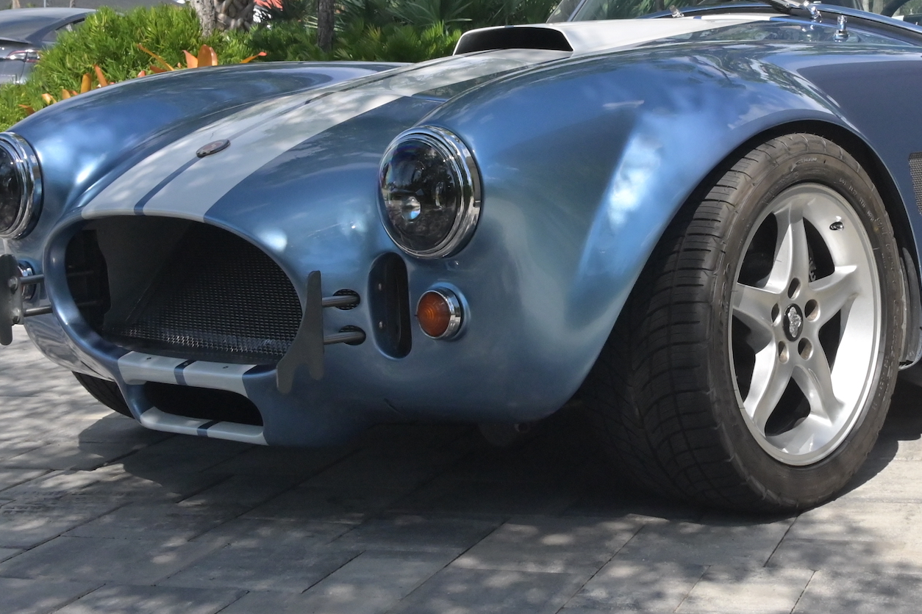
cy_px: 158
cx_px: 662
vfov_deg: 20.2
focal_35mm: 67
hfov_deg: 29.7
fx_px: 1716
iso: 2500
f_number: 16
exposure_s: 1/1000
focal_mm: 28
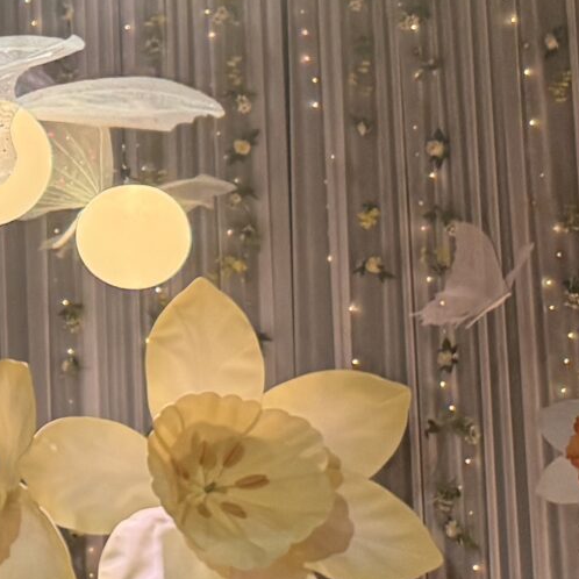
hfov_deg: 12.9
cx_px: -735
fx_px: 2063
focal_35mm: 109
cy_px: 138
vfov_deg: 15.9
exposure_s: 1/71
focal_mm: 6.76
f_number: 1.78
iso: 200
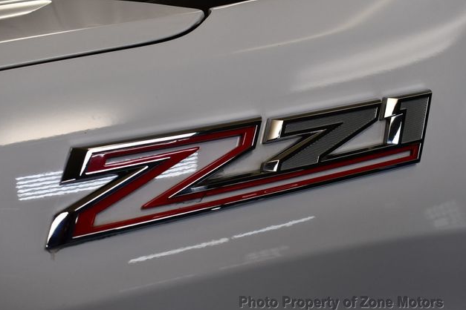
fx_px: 608
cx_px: 230
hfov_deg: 41.9
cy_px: 158
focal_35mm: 47
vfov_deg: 28.6
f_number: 5
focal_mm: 23
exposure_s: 1/250
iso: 400
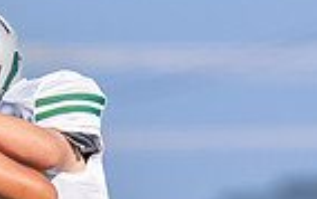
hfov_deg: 1.8
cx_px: 236
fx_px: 10323
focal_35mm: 1194
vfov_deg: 1.1
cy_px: 412
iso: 125
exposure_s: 1/2500
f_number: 2.8
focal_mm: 200
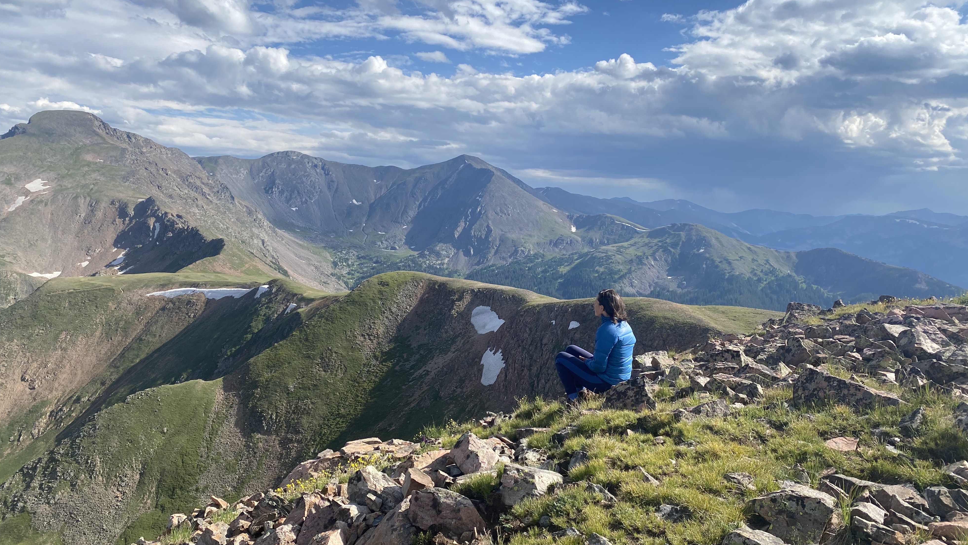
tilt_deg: -2.4
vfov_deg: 40.2
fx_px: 744
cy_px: 272
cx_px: 473
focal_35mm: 29
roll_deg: -2.7
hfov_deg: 66.1
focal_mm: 4.25
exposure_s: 1/1678
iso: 32
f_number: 1.8
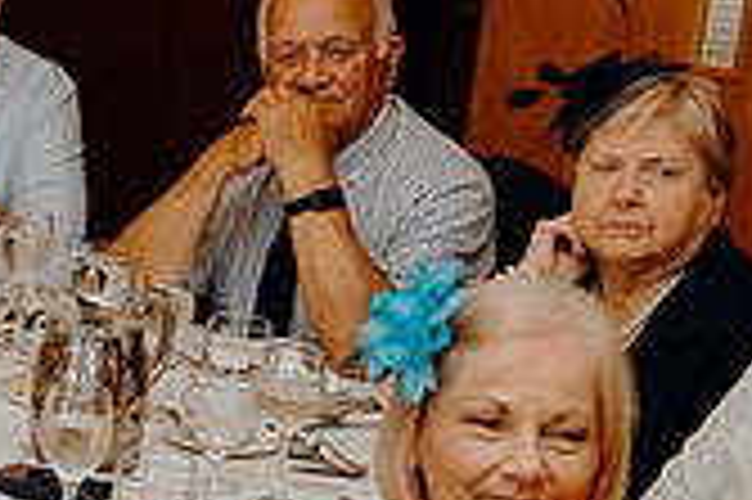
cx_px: -414
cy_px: 435
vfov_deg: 10.9
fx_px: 2609
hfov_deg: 15.1
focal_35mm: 125
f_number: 2.8
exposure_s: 1/200
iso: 1250
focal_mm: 24
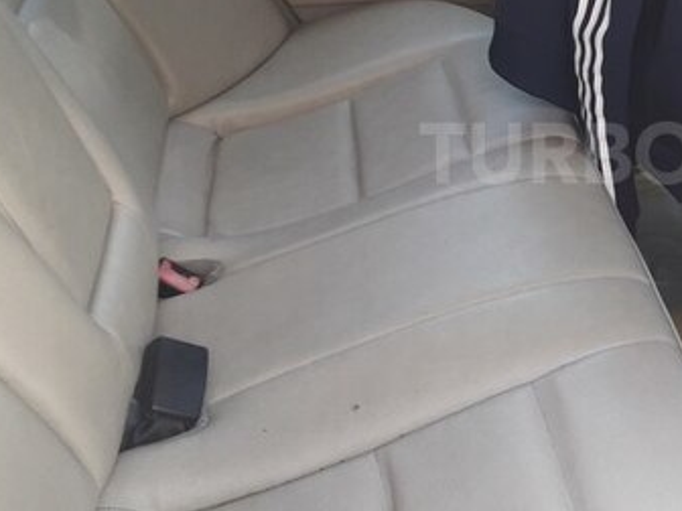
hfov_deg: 34.0
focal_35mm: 53
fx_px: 1044
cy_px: 153
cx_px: 627
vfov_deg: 27.3
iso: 40
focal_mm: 3.6
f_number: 1.9
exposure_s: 1/136
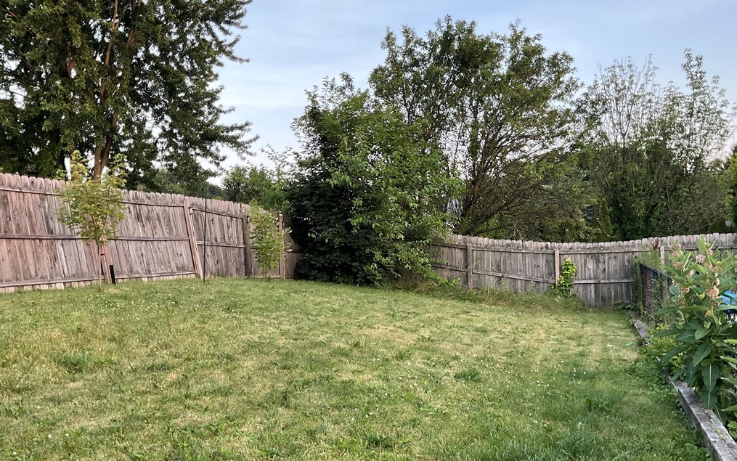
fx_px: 623
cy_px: 274
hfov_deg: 61.2
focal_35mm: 31
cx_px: 367
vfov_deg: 40.5
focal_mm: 3
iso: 50
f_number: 1.8
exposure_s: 1/120
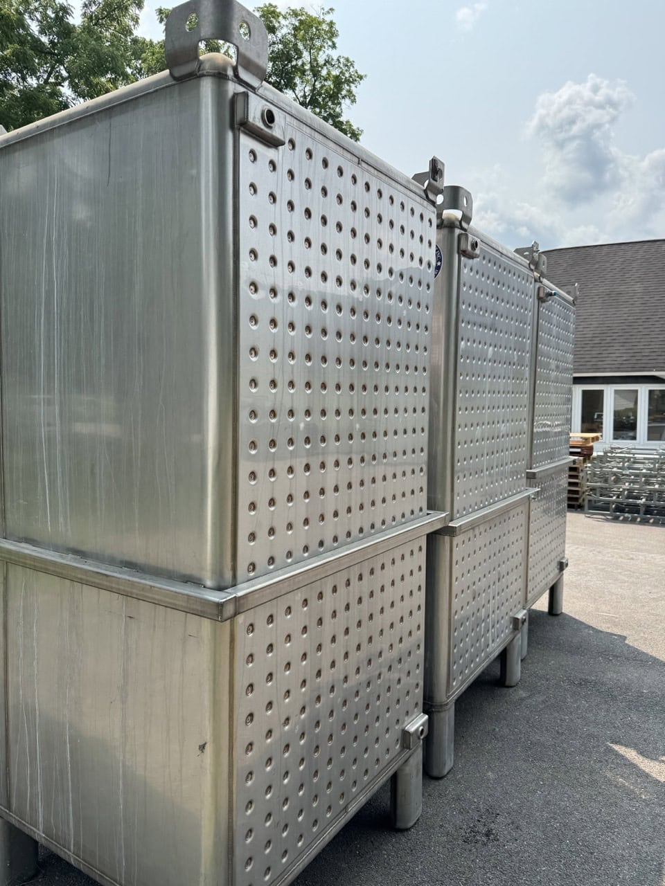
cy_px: 443
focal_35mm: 24
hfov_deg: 56.8
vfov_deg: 71.6
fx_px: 615
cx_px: 332
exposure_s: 1/2331
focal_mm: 6.8
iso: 80
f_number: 1.8
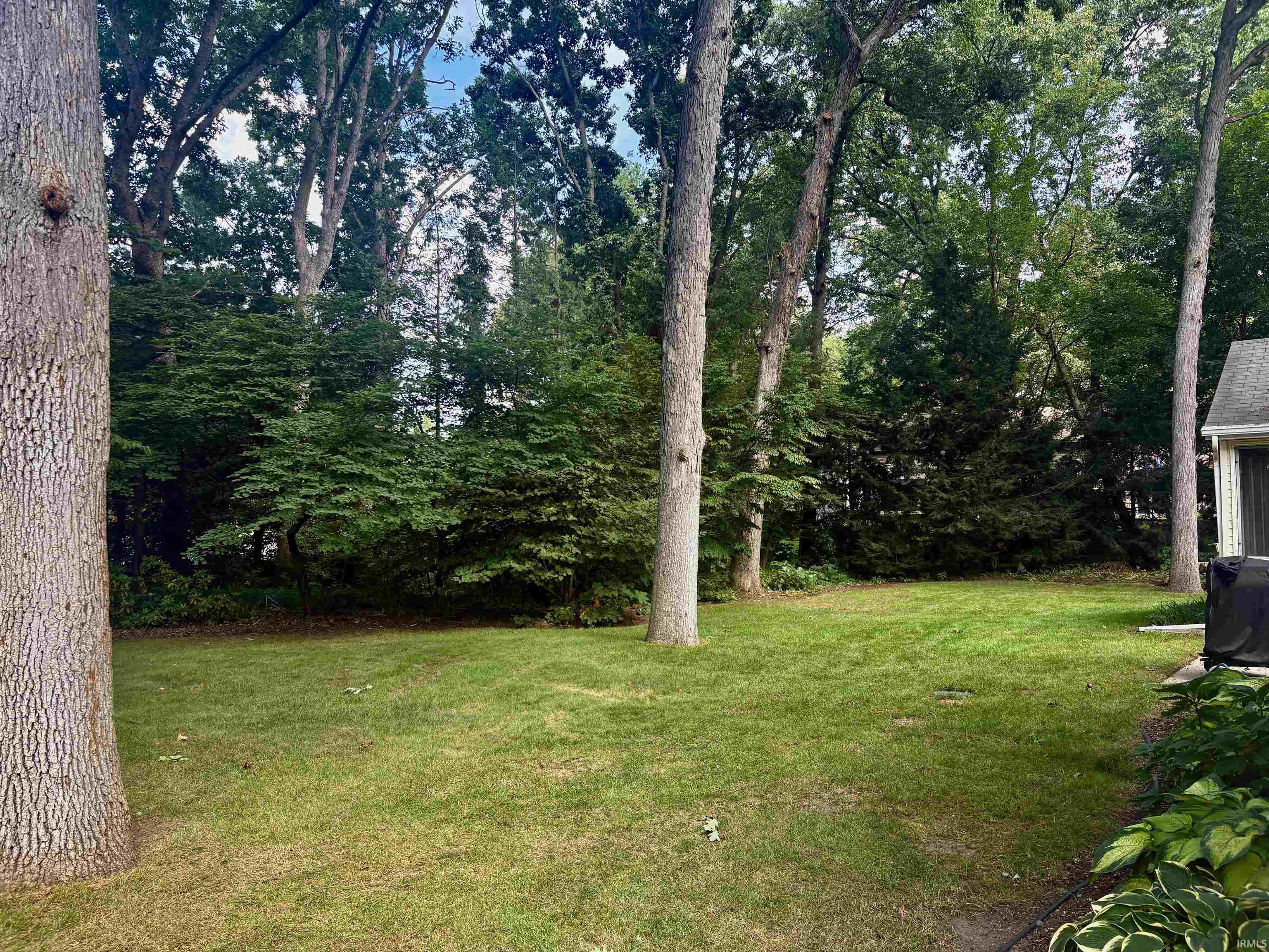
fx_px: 953
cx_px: 634
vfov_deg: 53.1
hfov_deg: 67.3
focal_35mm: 26
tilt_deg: +3.0
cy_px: 476
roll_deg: +0.7
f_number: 1.6
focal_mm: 5.96
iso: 64
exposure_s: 1/289
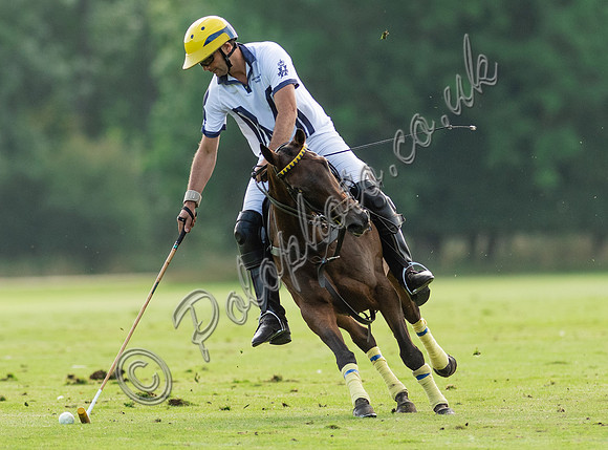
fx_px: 14628
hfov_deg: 2.4
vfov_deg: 1.8
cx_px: 297
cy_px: 119
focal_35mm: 837
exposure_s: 1/2500
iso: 500
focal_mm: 300
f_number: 3.2
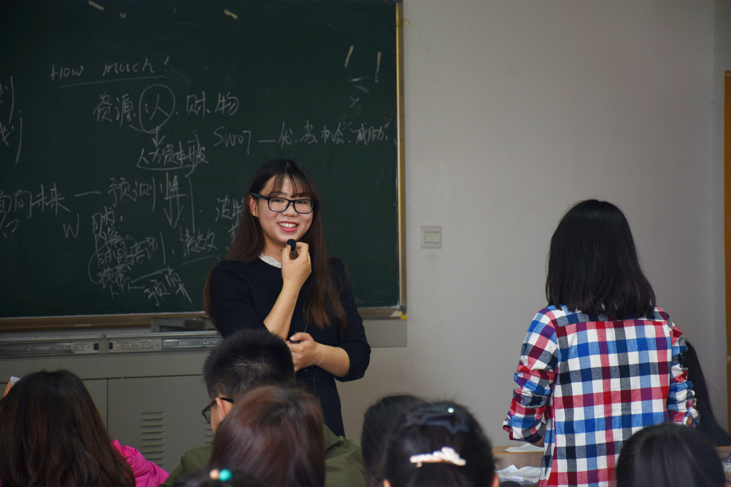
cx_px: 366
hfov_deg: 13.0
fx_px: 3198
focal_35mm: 158
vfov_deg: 8.7
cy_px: 244
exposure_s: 1/20
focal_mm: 105
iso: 280
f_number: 5.6
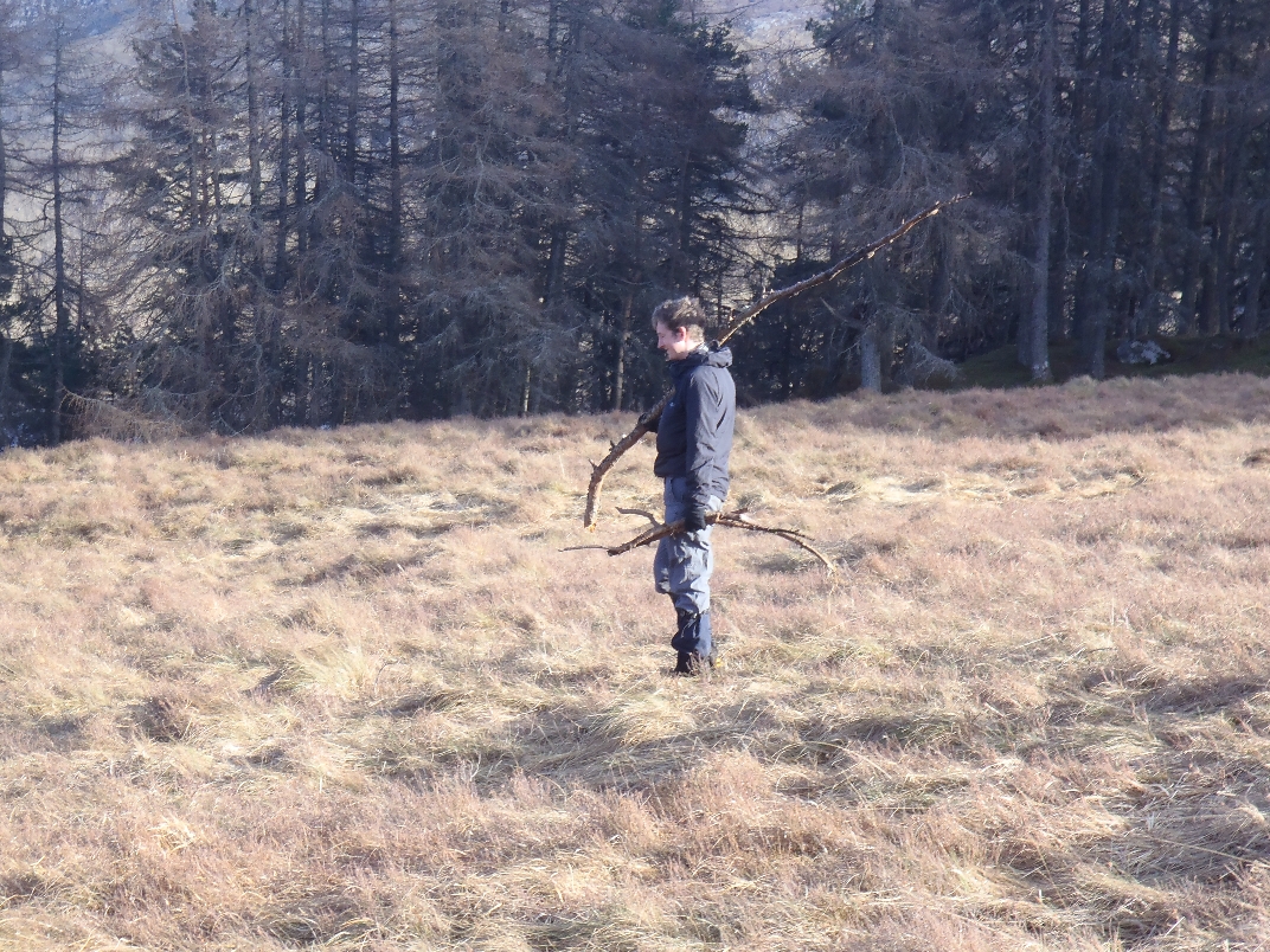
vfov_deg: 14.5
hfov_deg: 19.3
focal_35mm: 102
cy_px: 476
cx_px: 635
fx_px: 3742
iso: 125
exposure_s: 1/100
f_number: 5.1
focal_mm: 18.2
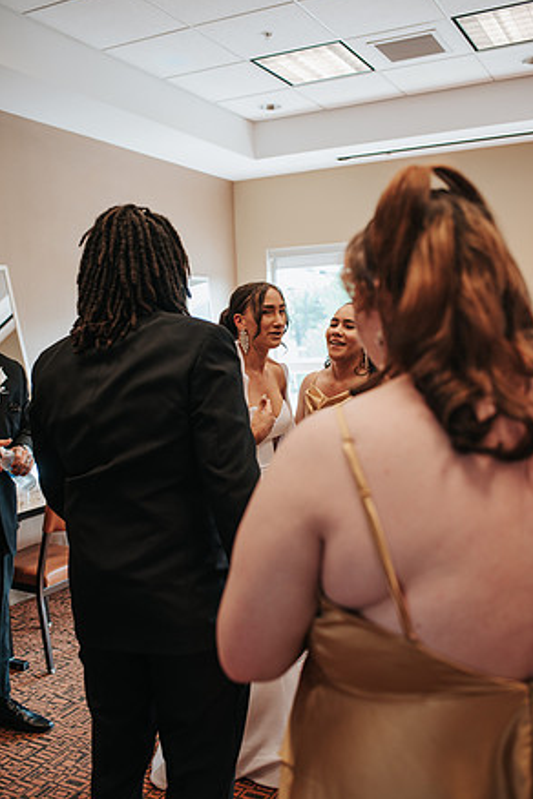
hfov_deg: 36.9
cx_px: 272
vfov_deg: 53.1
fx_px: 799
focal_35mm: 36
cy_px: 401
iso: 560
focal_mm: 35
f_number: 3.2
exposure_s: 1/250
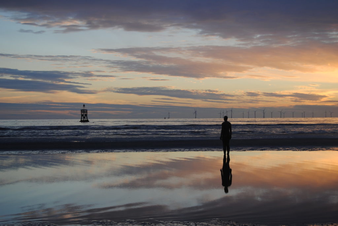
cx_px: 169
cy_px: 113
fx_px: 634
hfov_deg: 29.8
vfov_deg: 20.2
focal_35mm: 68
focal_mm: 45
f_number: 5.6
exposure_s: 1/125
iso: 125
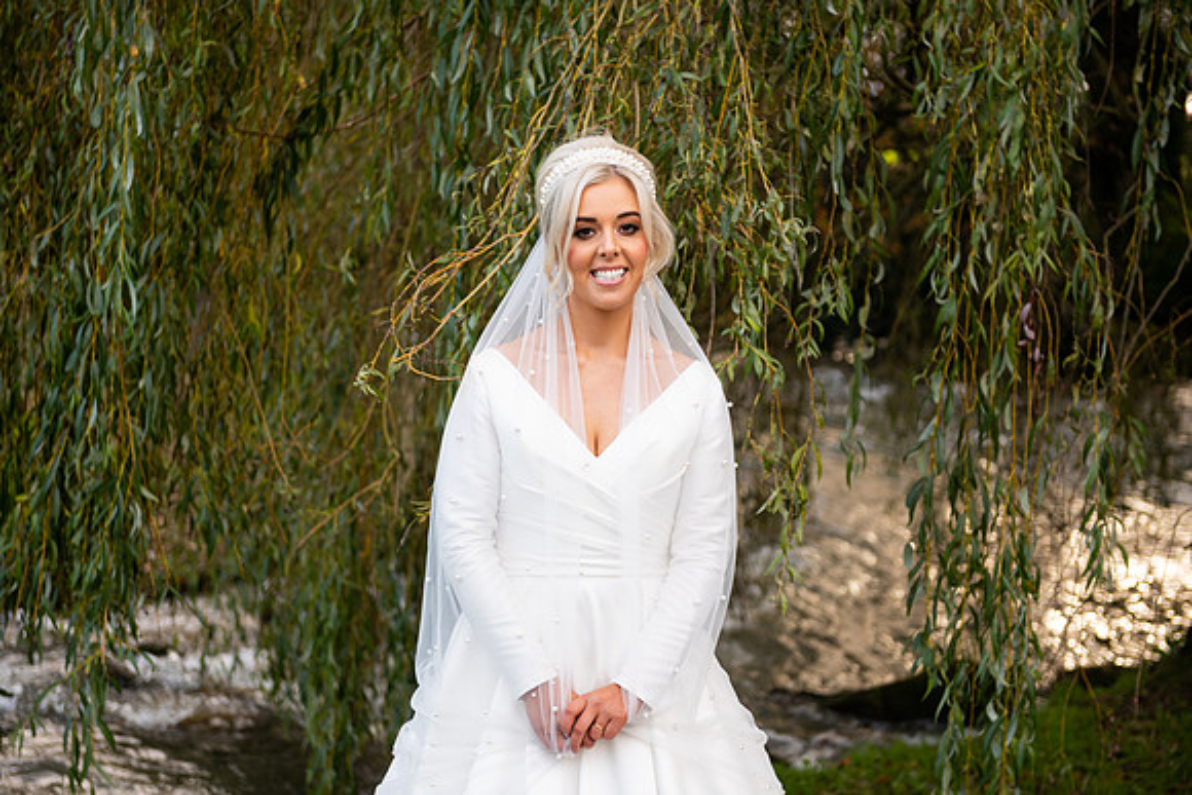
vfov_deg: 19.5
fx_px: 2318
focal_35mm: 70
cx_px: 596
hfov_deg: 28.8
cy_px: 398
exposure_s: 1/160
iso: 160
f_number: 3.5
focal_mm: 70
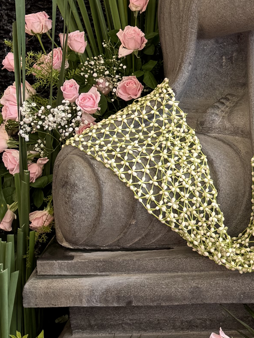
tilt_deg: -16.7
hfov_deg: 15.8
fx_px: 851
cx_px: 361
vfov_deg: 22.3
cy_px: 84
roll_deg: -1.1
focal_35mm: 87
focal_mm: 6.76
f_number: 1.78
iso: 100
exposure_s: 1/100
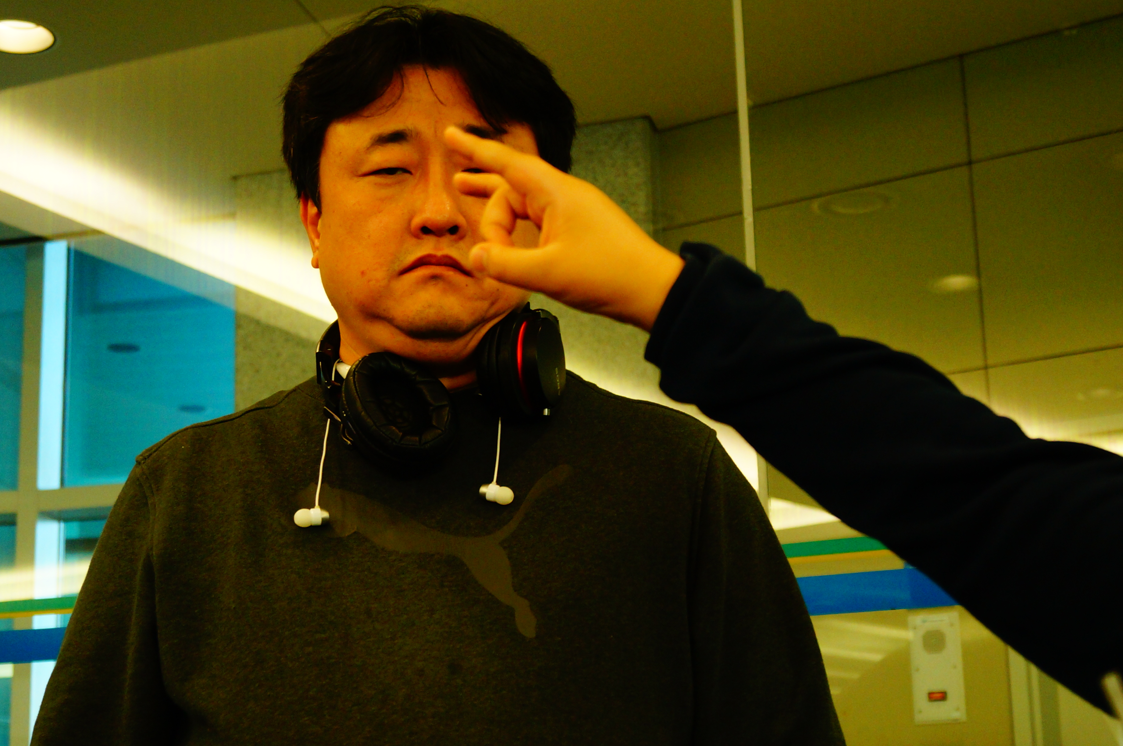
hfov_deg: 33.3
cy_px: 459
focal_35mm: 60
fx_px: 1870
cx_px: 429
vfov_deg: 22.5
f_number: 4.5
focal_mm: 30
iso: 1000
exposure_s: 1/60
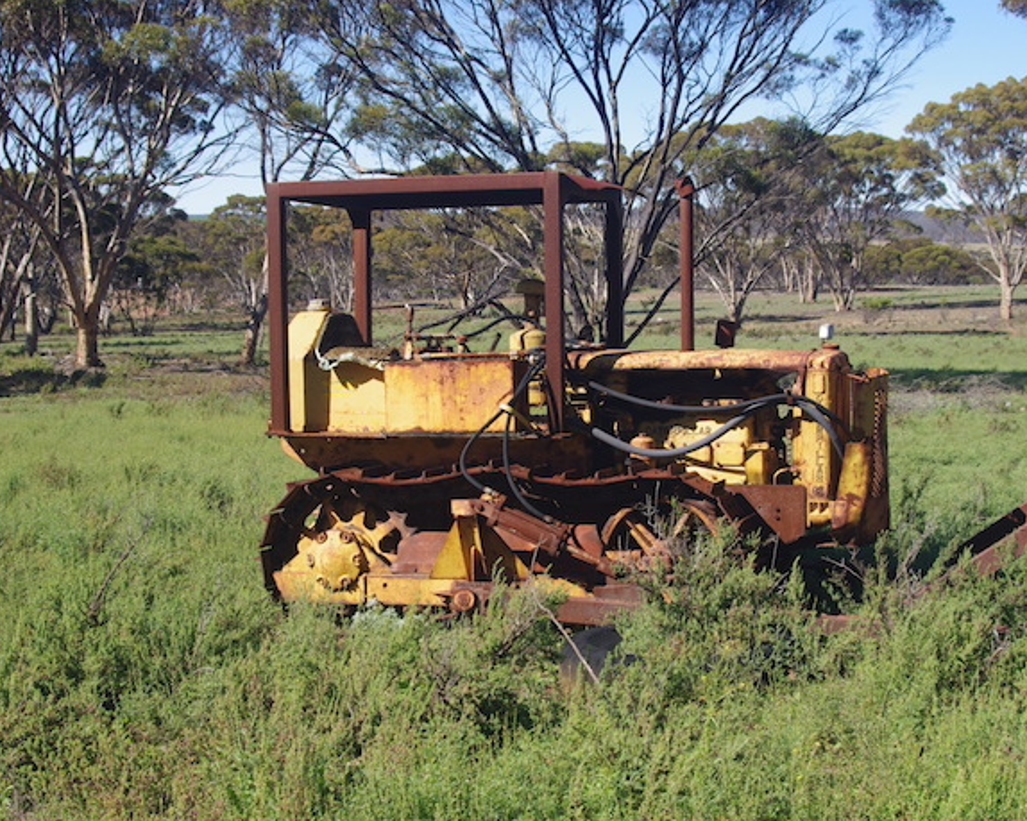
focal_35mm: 56
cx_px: 549
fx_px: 1702
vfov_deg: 27.1
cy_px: 412
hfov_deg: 33.6
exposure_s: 1/320
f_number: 7.1
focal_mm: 33
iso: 200
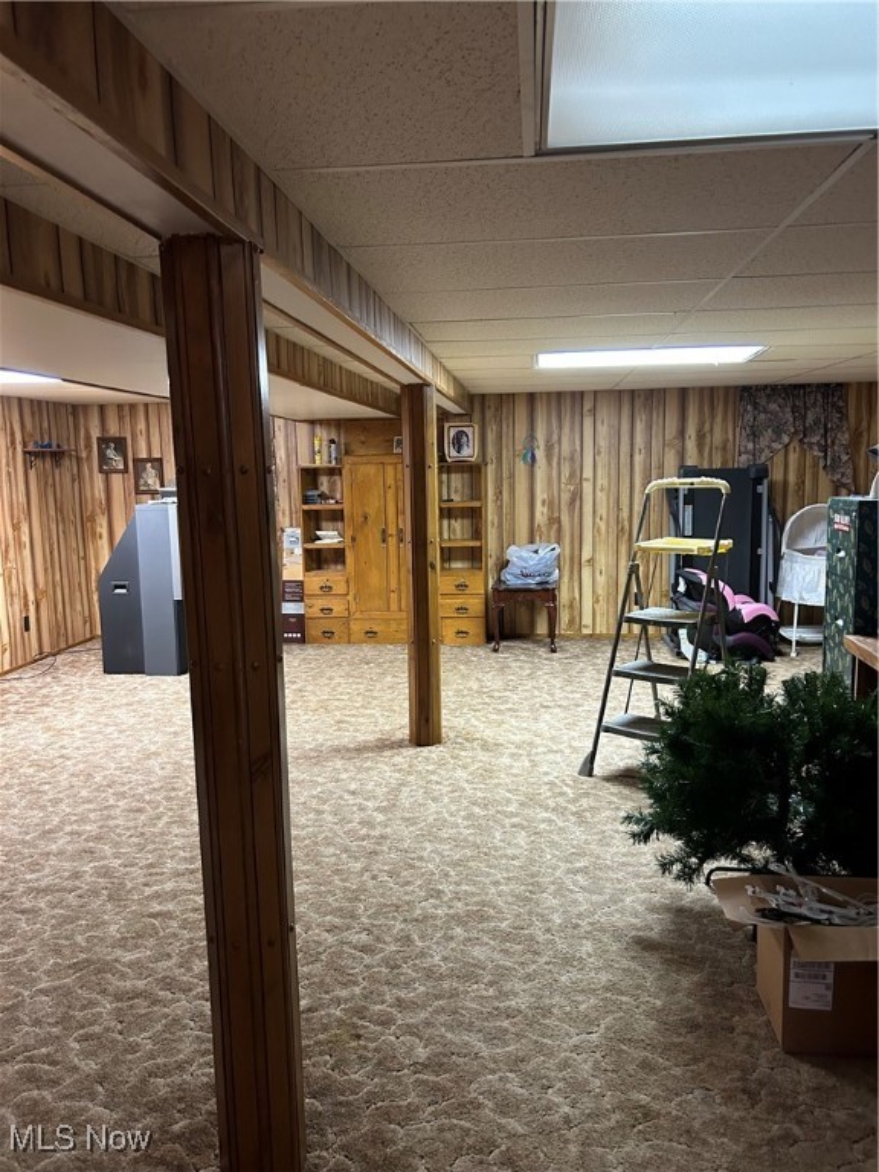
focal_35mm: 26
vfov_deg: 67.3
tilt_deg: -6.8
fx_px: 880
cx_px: 440
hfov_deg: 53.1
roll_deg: +0.6
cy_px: 586
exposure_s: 1/40
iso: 400
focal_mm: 5.7
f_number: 1.5
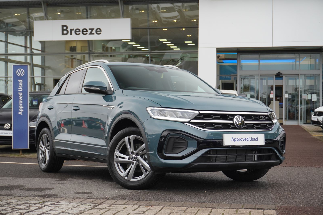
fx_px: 511
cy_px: 108
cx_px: 162
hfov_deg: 35.1
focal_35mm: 57
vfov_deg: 23.7
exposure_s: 1/160
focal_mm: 38
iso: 500
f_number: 5.6
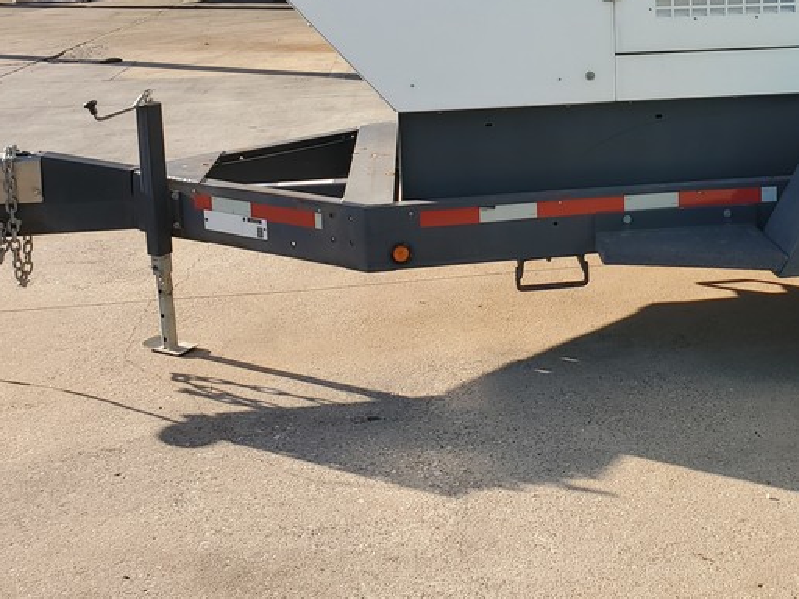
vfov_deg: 27.0
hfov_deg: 35.3
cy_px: 51
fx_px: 1200
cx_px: 671
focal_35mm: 52
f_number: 2.4
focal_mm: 4.3
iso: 50
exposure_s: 1/583
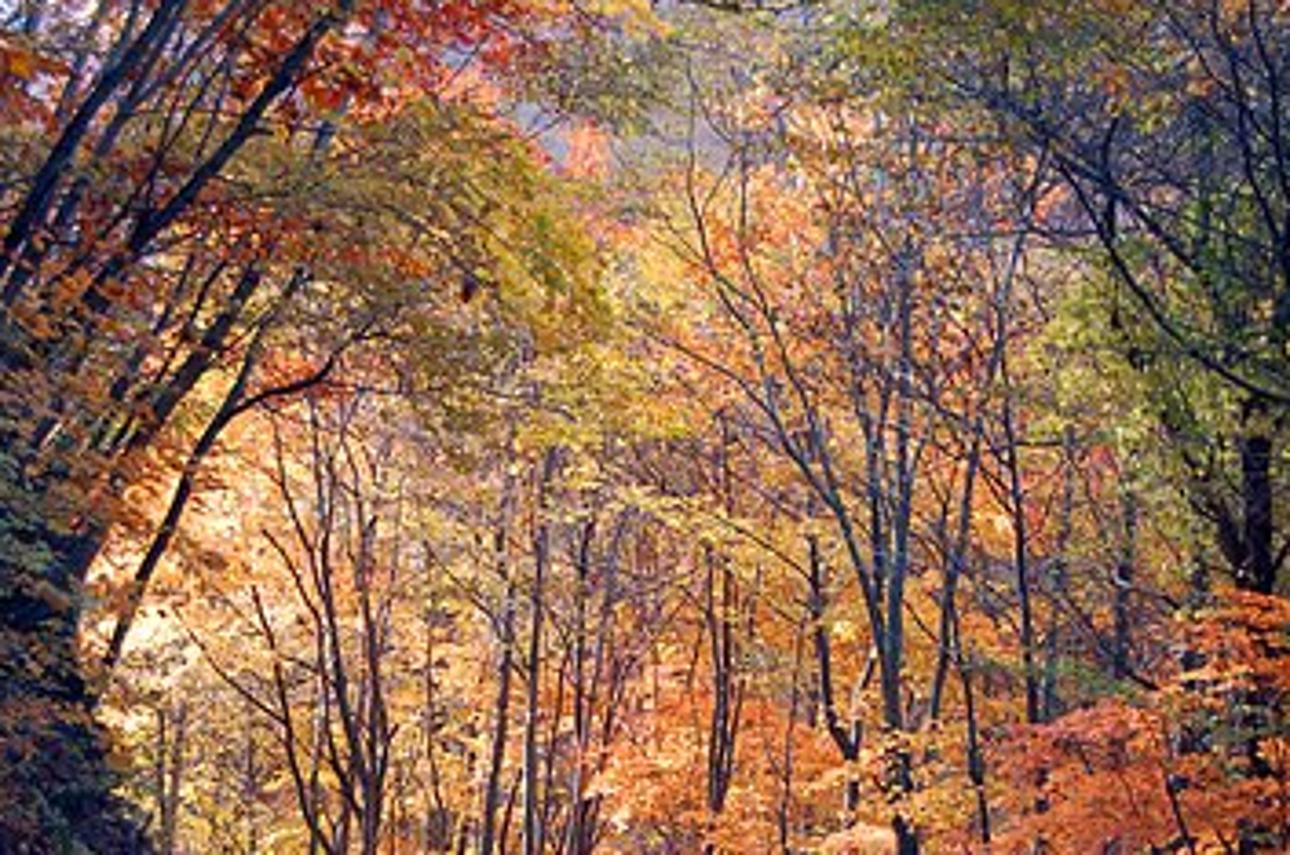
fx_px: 3112
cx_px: 508
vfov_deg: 15.6
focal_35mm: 87
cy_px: 563
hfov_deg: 23.4
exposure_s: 1/60
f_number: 5
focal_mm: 40
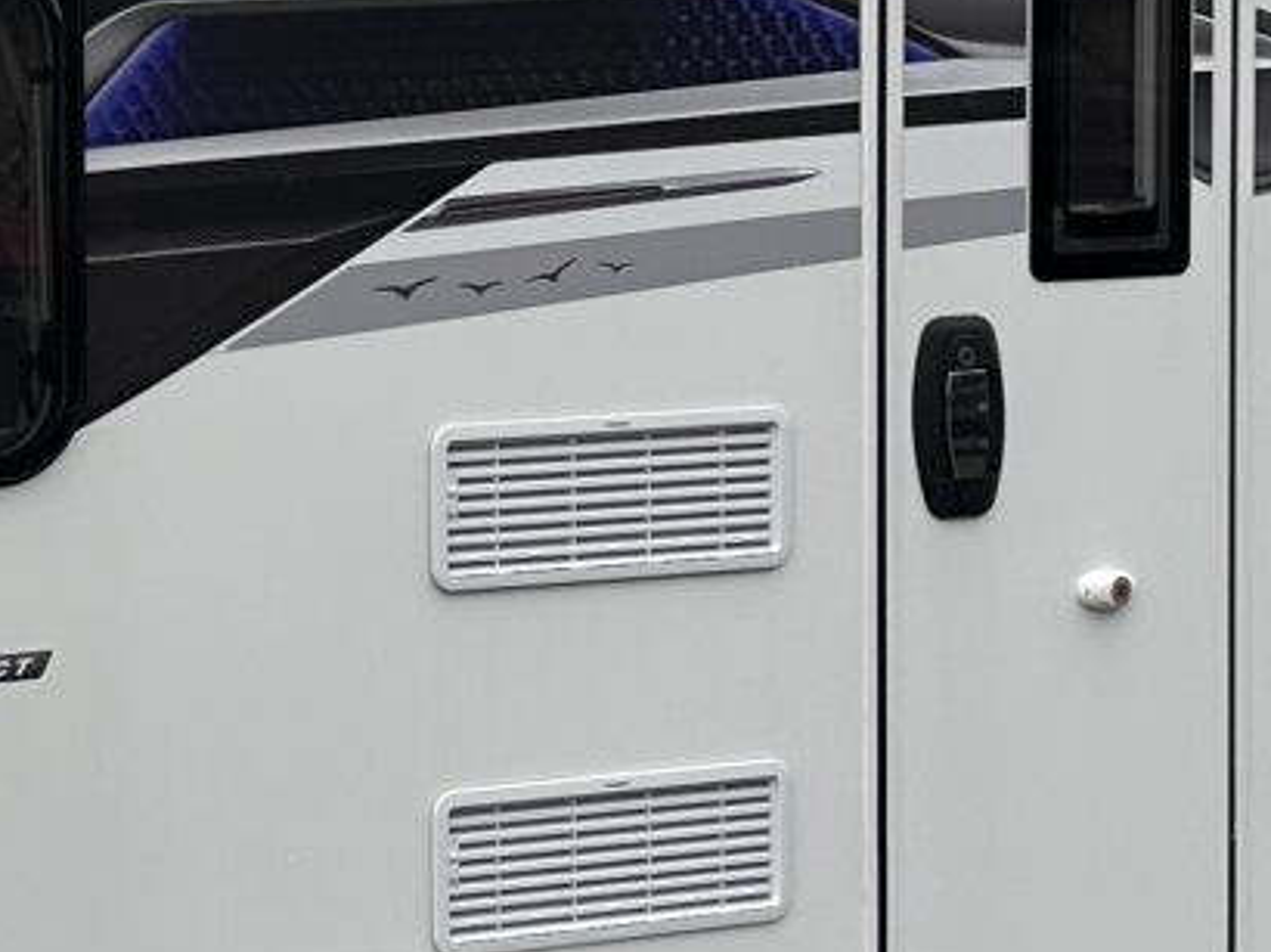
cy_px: 127
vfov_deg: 12.3
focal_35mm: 120
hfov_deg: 15.8
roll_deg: +1.9
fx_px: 4403
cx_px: -257
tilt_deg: -4.0
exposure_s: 1/654
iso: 80
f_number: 1.78
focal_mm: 6.86
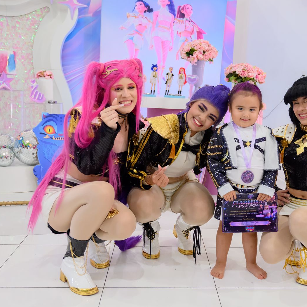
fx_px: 452
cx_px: 211
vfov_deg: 37.5
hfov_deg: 37.0
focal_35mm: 45
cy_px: 142
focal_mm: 29
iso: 1600
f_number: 4
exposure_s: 1/160
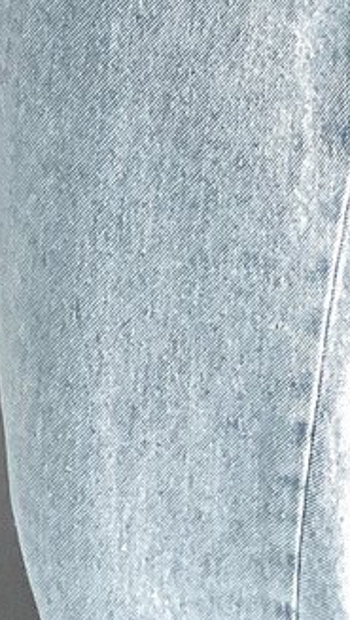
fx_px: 2536
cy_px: -726
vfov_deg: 12.0
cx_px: 47
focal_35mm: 154
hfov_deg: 7.9
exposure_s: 1/60
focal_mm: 3
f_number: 1.8
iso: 64
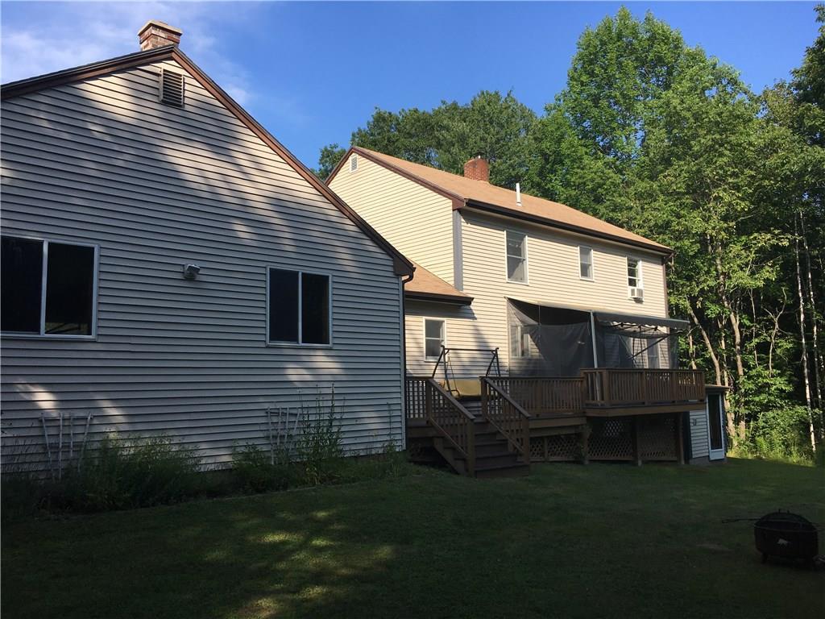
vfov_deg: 48.2
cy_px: 310
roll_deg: +0.7
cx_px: 412
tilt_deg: +7.8
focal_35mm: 29
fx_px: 691
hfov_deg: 61.7
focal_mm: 4.15
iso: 25
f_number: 2.2
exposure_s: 1/1083
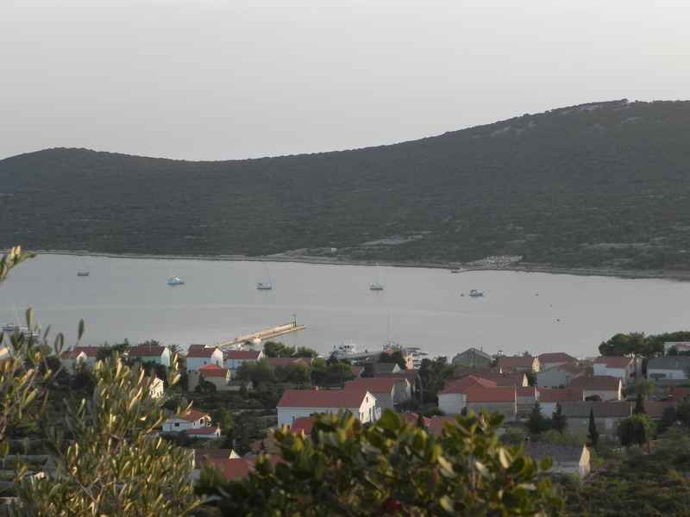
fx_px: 1495
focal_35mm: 75
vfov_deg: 19.6
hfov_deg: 26.0
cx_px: 345
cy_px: 258
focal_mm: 13.4
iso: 160
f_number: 5.6
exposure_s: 1/190
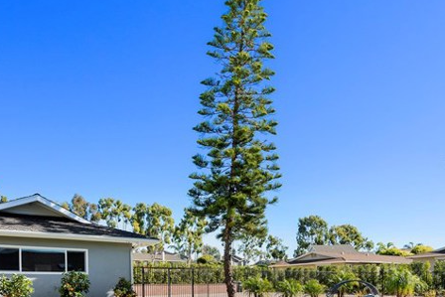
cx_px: 241
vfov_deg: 37.4
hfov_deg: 58.6
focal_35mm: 32
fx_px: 396
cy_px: 287
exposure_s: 1/160
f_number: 7.1
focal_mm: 14
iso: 200
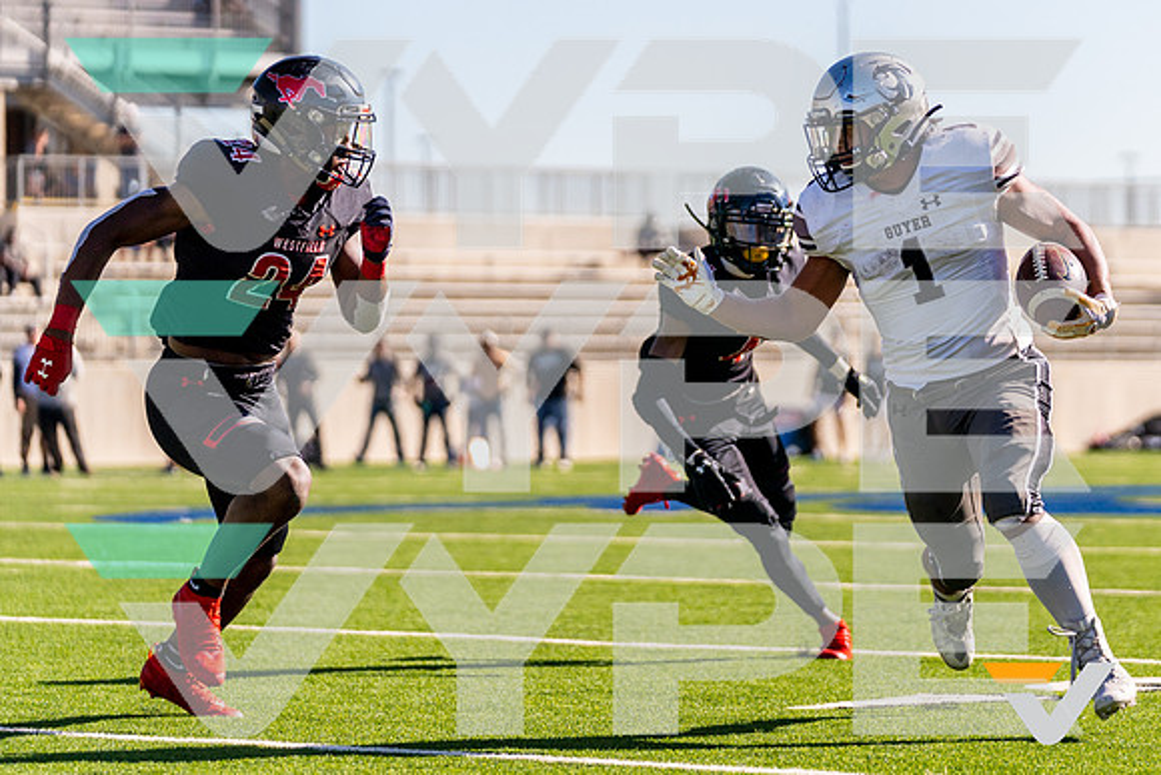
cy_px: 325
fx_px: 5744
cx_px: 761
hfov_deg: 11.5
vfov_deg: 7.7
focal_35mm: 178
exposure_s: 1/3200
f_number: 2.8
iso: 400
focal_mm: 125
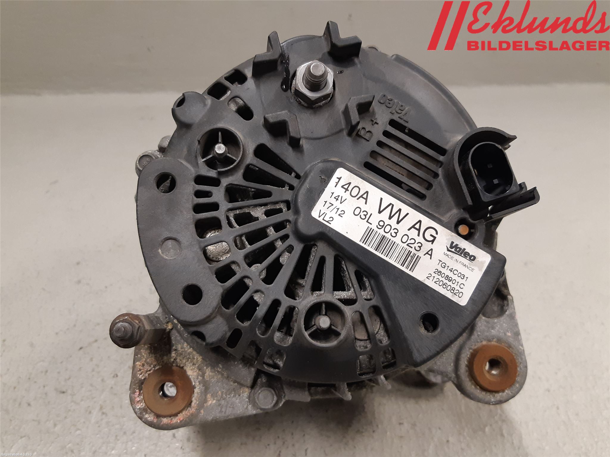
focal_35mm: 26
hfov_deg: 67.3
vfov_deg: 53.1
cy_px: 228
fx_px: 458
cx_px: 305
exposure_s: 1/50
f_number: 1.7
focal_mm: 3.93
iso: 160
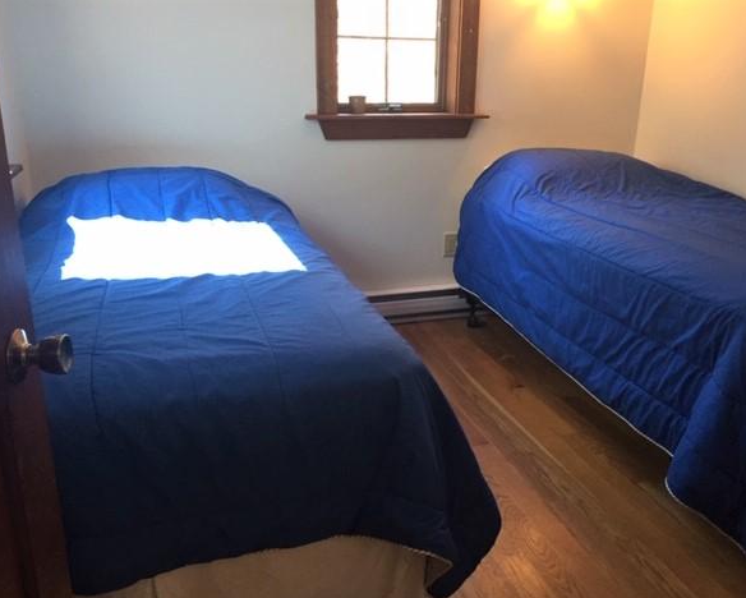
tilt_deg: -19.9
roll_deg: -0.5
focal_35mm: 31
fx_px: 685
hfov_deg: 57.1
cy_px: 303
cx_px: 382
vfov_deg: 47.2
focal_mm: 4.15
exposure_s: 1/30
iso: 50
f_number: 2.2
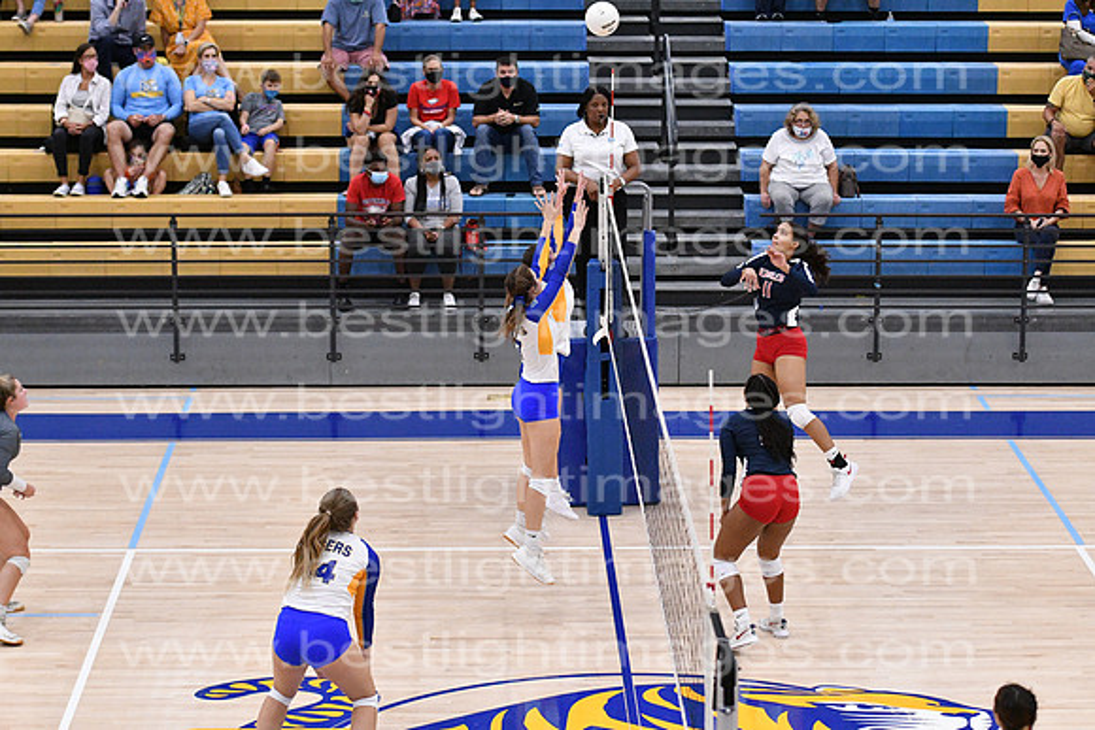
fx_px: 3194
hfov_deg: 19.5
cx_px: 548
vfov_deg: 13.0
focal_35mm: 105
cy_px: 365
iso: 6400
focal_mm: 70
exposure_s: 1/1000
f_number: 3.2
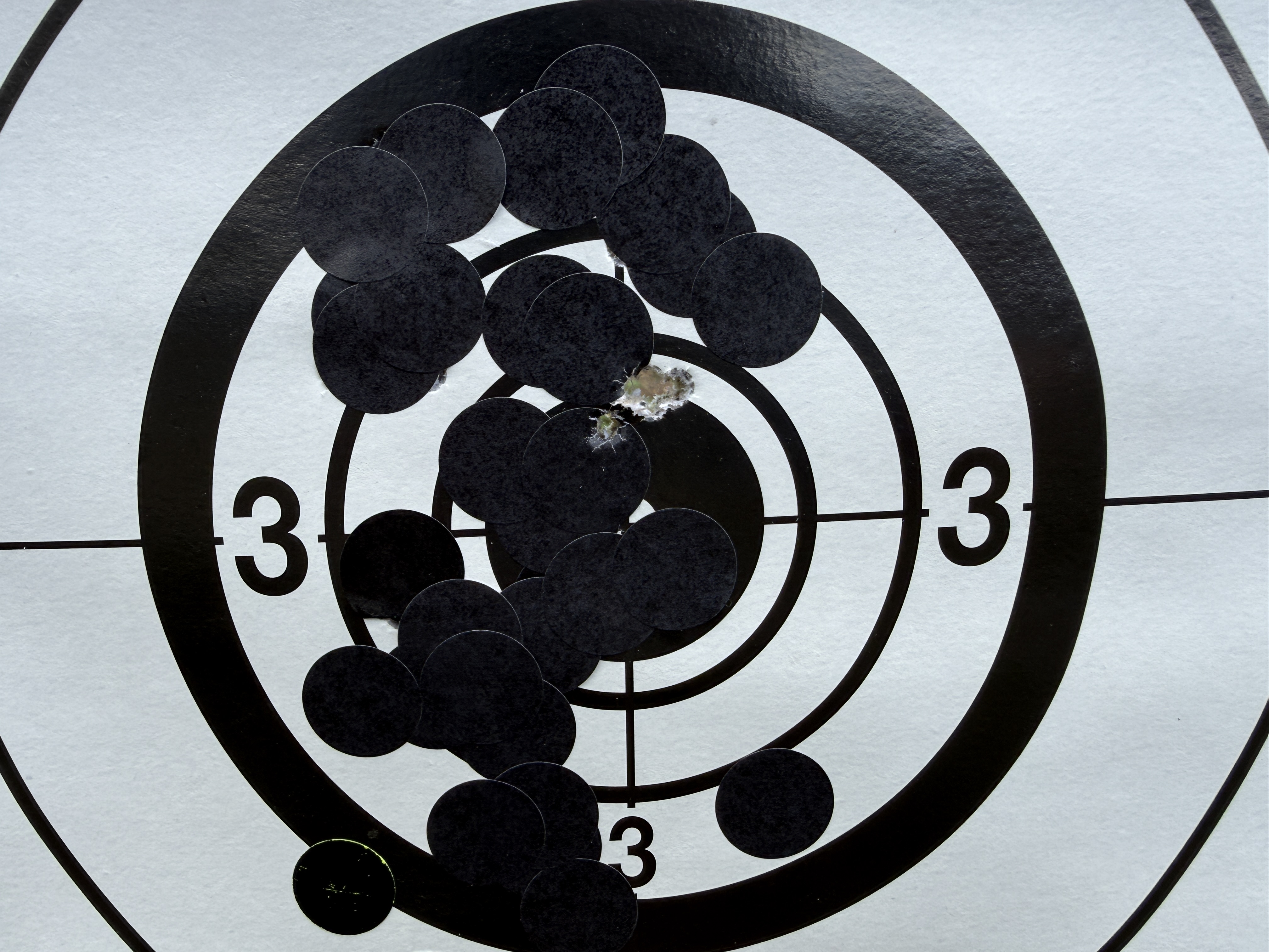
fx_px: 880
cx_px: 634
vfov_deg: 56.8
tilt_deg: -8.4
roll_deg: +0.1
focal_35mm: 24
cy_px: 476
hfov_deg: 71.6
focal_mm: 2.22
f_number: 2.2
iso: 40
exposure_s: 1/404
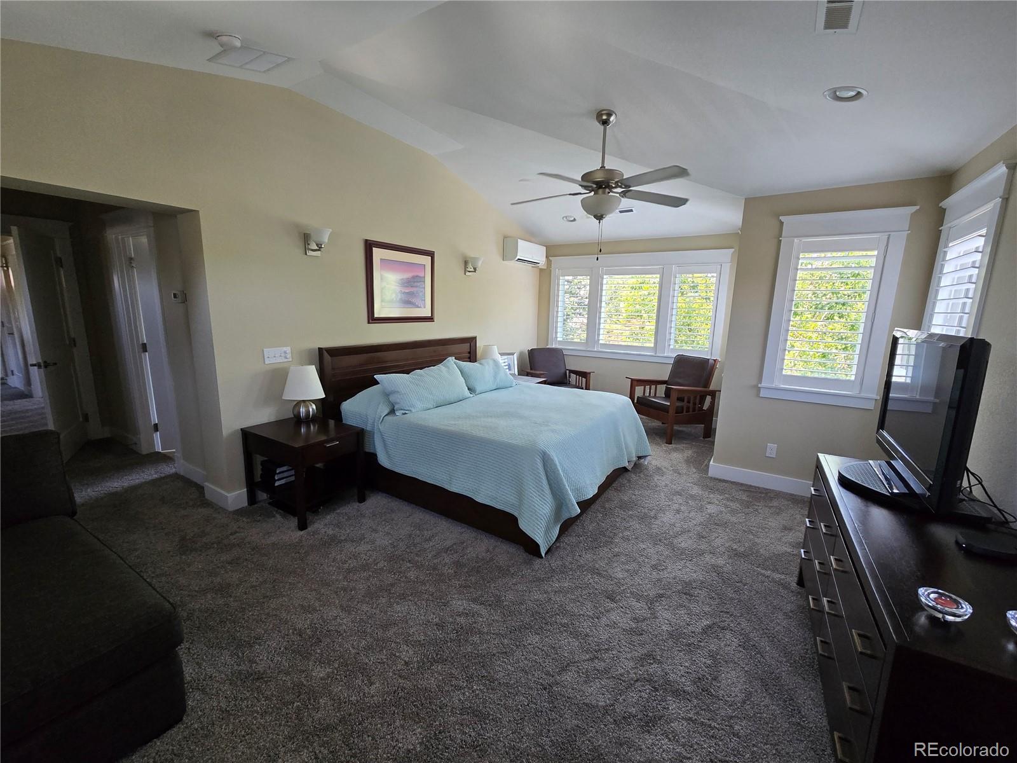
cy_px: 382
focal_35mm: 13
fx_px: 382
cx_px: 508
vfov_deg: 89.9
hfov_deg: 106.2
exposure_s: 1/60
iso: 200
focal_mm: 2.2
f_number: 2.2
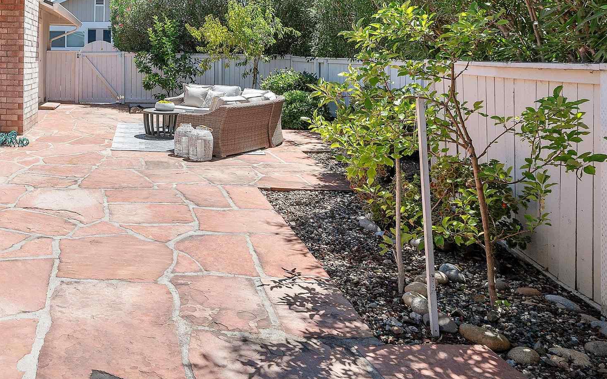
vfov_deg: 39.7
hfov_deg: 57.6
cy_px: 63
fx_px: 496
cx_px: 112
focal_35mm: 30
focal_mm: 14
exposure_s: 1/320
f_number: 8
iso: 100
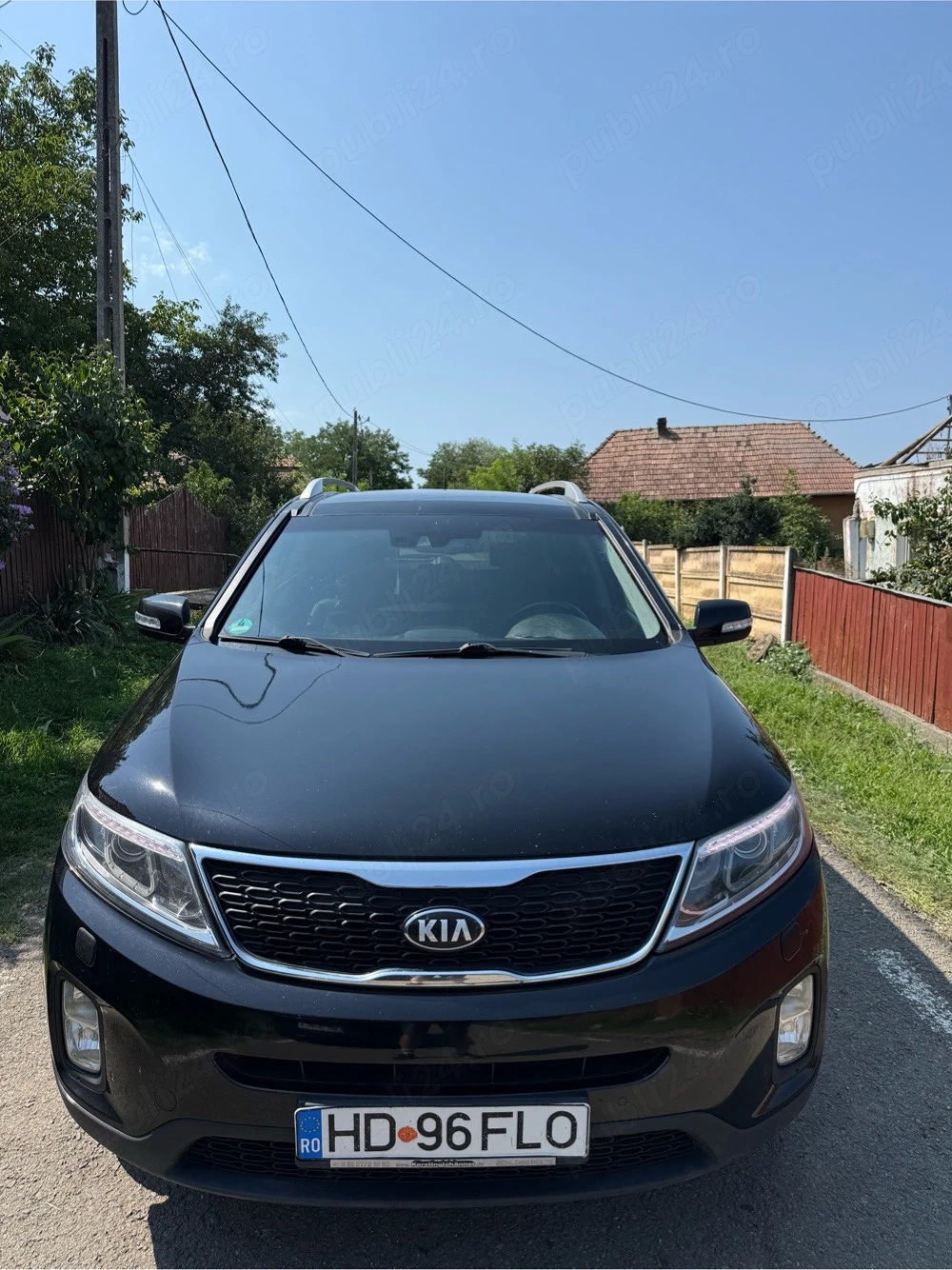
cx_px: 476
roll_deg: +1.3
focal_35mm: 24
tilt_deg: -5.1
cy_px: 635
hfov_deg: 56.8
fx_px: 880
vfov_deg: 71.6
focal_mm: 6.76
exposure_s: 1/4405
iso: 80
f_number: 1.78
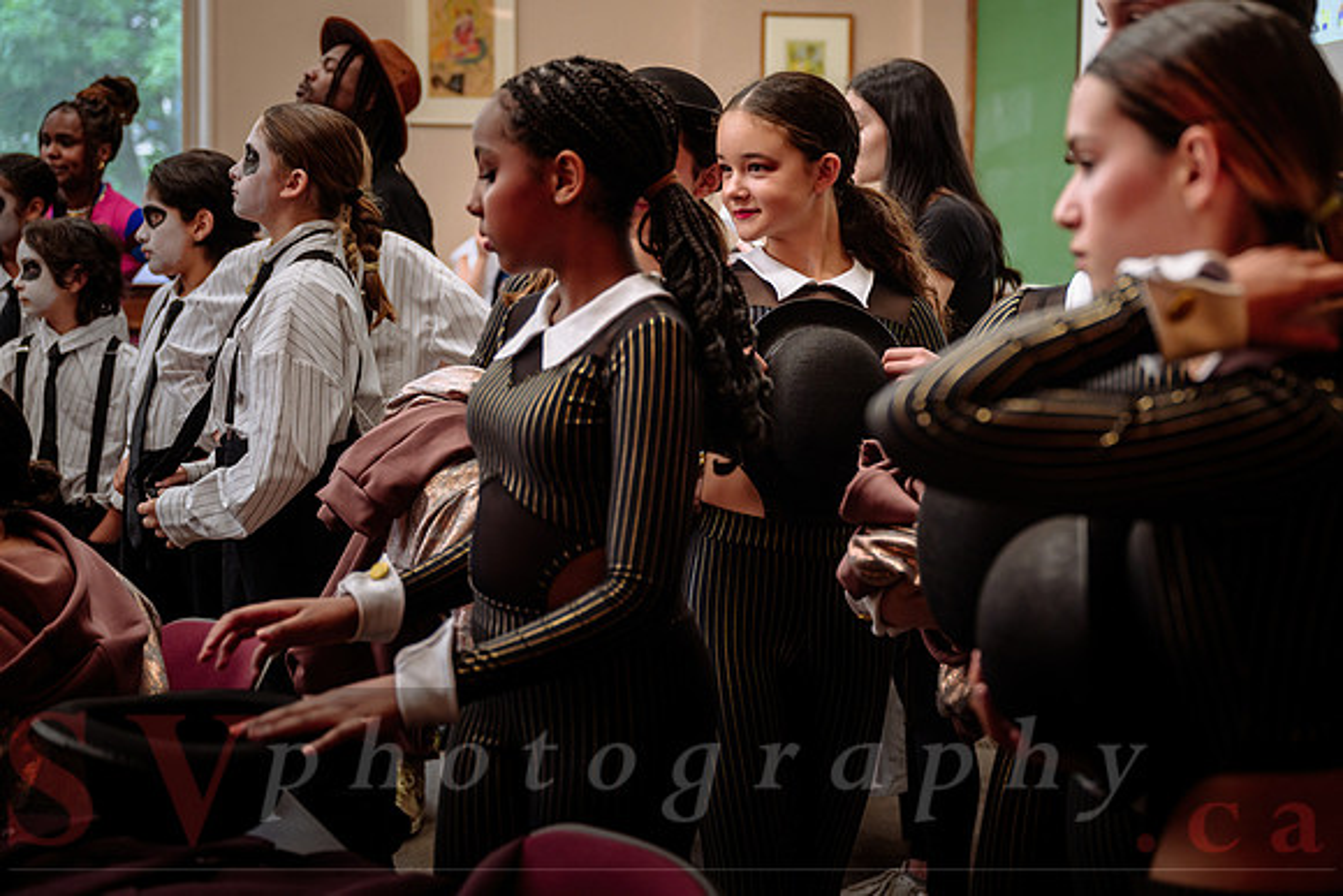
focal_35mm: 58
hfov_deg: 34.3
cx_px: 847
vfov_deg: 23.3
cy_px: 331
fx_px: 2164
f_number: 2.8
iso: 500
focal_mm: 46
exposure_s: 1/160
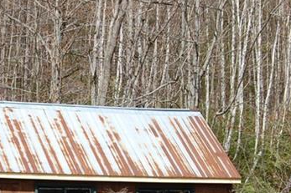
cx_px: 8
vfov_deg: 8.1
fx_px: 1357
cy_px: 200
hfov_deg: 12.1
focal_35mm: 168
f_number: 10
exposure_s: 1/400
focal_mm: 38
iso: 200
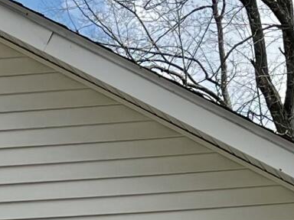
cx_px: 252
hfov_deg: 9.7
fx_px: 1724
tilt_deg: +3.0
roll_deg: +0.8
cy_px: 512
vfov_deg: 6.9
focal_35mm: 203
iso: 50
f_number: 1.5
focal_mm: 5.7
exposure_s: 1/2994
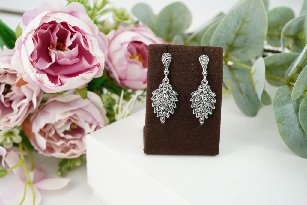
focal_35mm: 50
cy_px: 102
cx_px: 154
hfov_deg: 39.6
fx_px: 426
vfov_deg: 27.0
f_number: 7.1
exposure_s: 1/50
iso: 200
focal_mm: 50
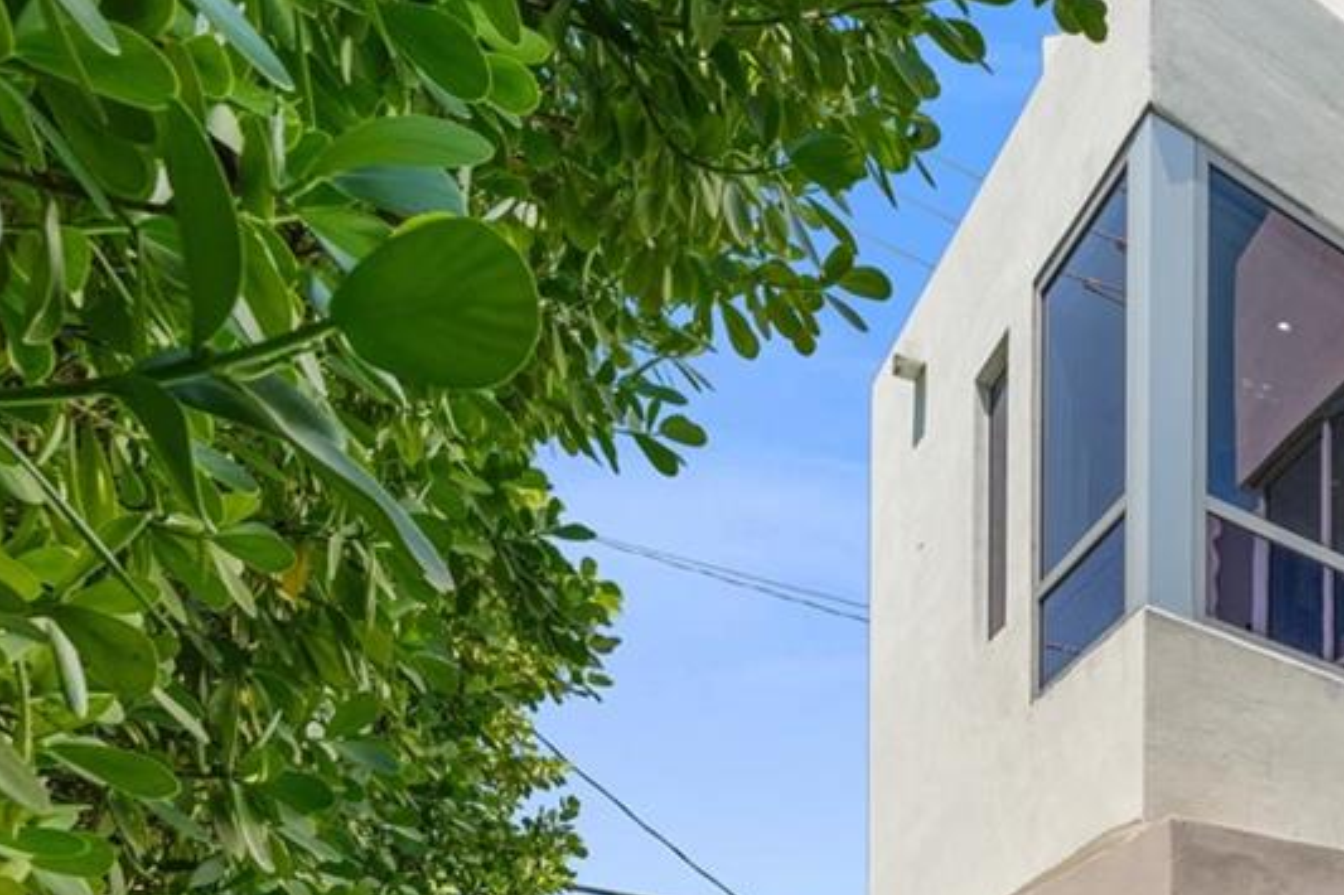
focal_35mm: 42
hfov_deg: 34.4
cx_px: 1707
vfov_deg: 25.7
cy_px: 1258
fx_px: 1567
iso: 500
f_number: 9
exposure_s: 1/250
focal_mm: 14
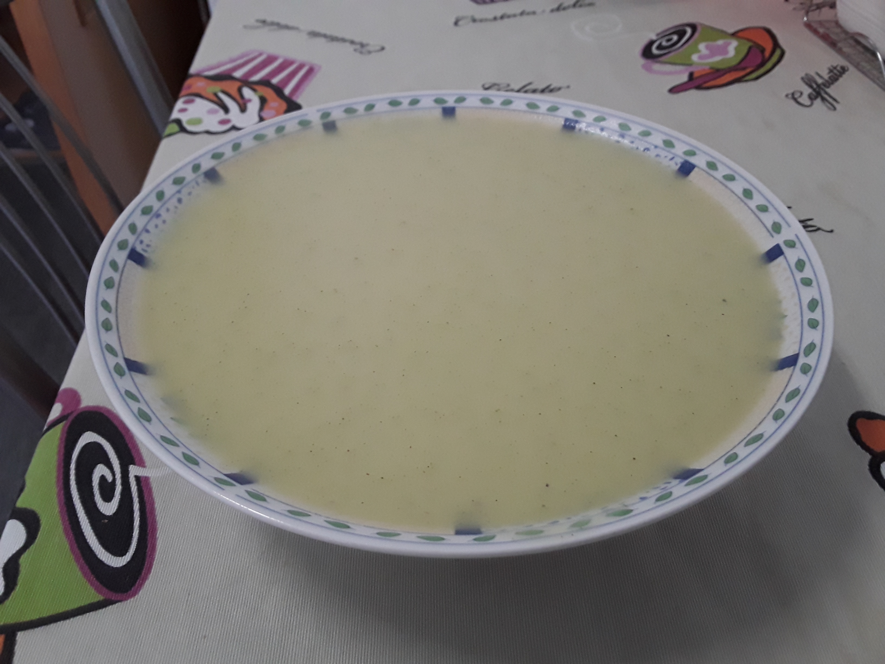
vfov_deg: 51.4
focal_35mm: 27
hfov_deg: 65.3
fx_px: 690
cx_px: 442
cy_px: 332
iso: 125
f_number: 1.9
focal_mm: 2.91
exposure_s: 1/33
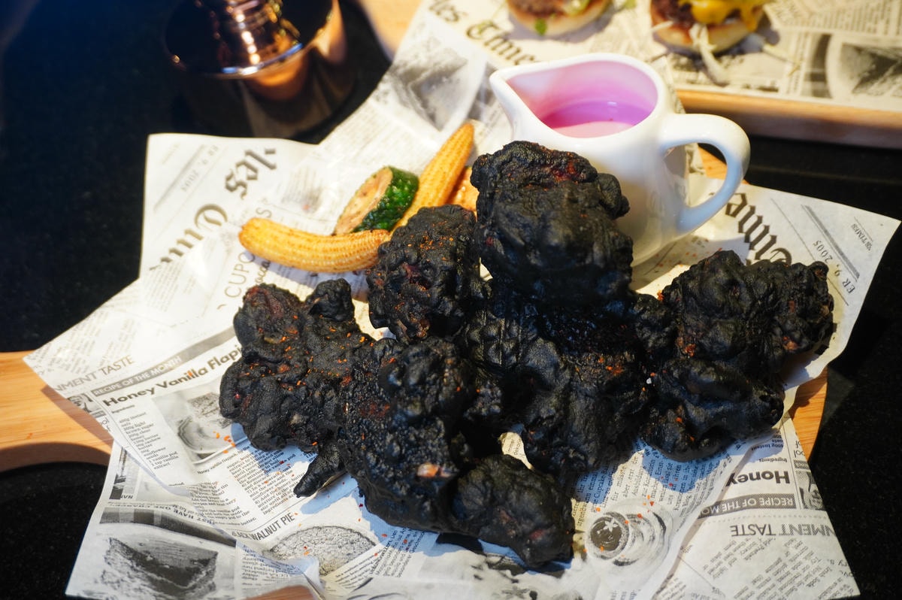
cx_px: 451
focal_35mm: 39
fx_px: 976
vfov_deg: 34.2
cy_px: 300
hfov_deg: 49.6
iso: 1000
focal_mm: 26
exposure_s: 1/40
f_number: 4.5
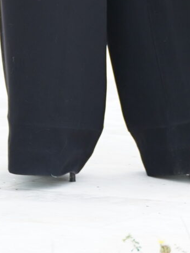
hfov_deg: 1.7
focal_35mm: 861
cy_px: -399
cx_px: 9
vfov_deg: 2.3
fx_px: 6301
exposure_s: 1/250
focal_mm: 161
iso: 250
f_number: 2.8
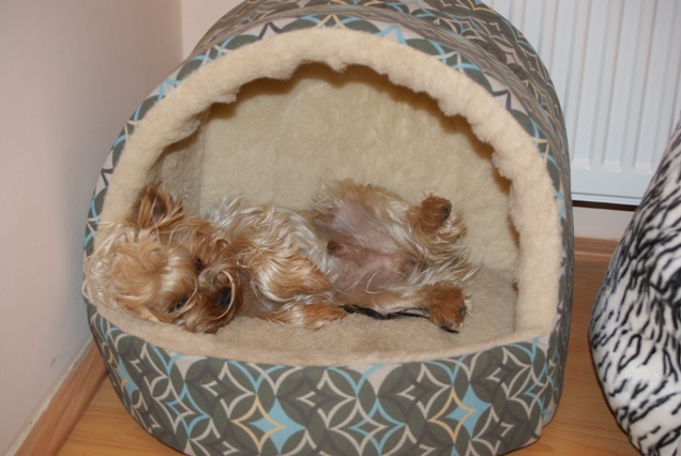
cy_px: 228
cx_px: 340
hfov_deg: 33.4
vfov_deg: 22.7
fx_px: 1137
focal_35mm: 60
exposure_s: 1/60
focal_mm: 40
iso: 400
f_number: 5.6
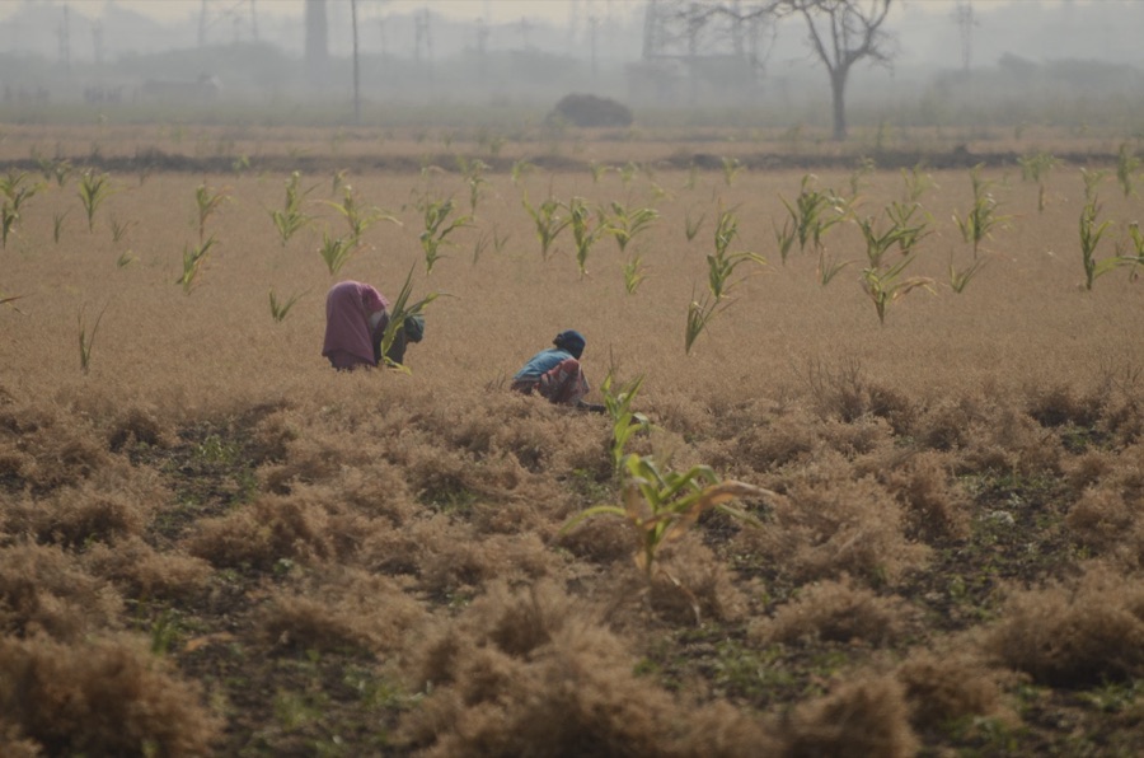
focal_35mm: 450
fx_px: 14270
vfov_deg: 3.0
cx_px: 572
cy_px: 379
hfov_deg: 4.6
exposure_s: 1/2000
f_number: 5.6
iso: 200
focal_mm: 300
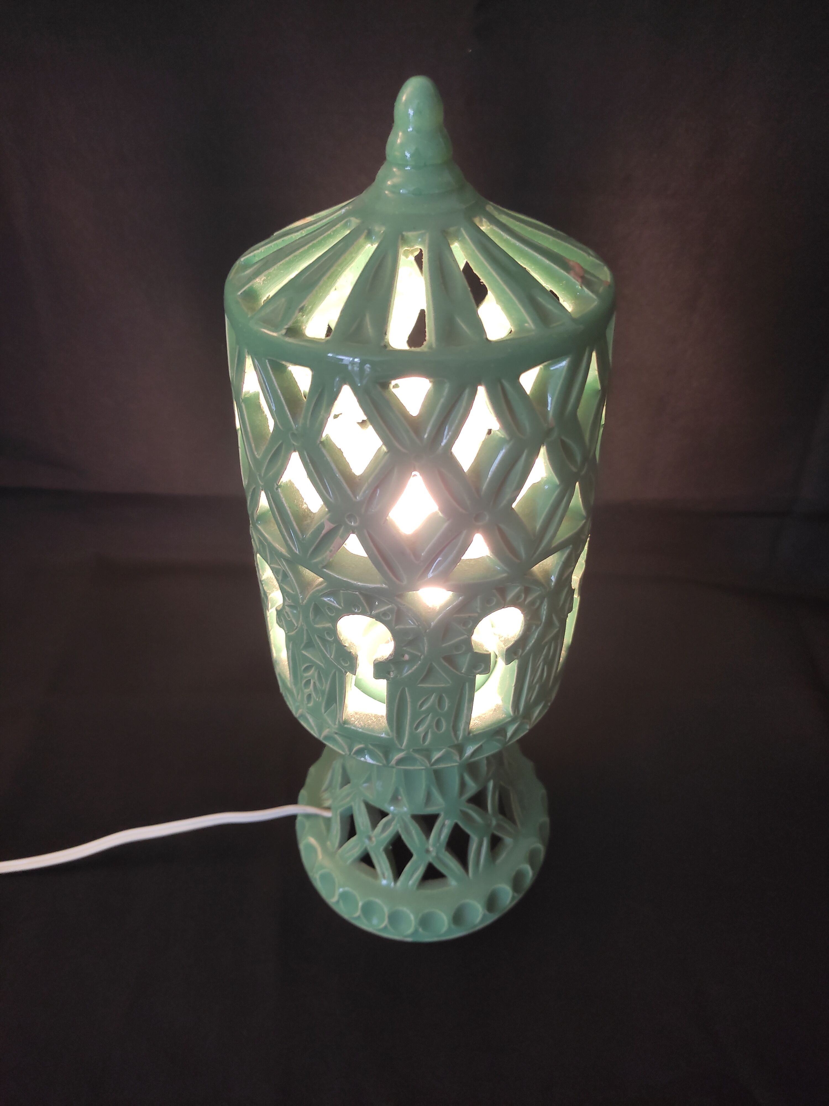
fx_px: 798
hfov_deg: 54.9
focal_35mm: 25
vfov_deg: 69.4
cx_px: 414
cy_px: 553
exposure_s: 1/33
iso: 559
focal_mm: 4.7
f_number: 1.79
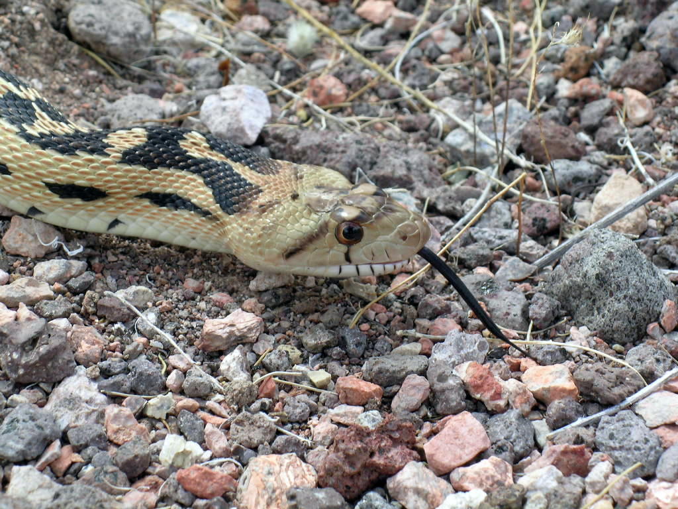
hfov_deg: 17.0
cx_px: 339
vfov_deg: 12.8
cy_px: 254
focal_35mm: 116
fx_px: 2272
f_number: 7.3
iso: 50
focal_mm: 24
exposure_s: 1/116
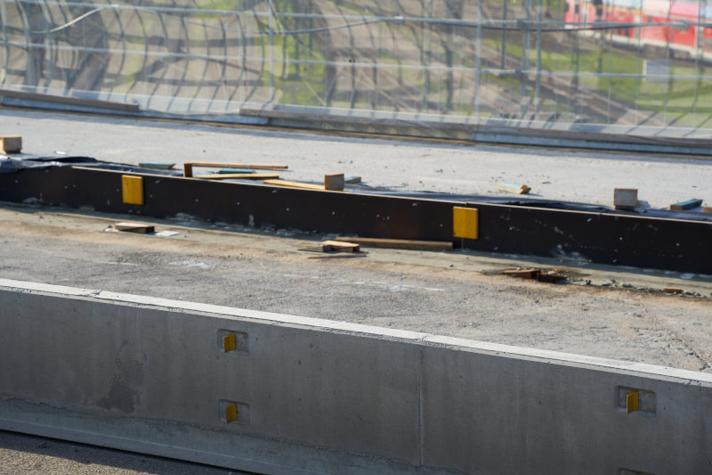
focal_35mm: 107
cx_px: 356
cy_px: 238
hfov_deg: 19.1
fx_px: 2116
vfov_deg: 12.8
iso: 100
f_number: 8
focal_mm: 107
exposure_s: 1/160
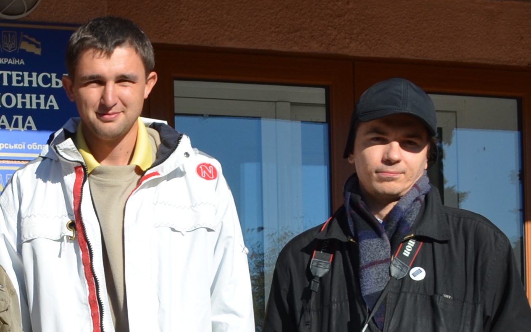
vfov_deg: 10.5
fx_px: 1722
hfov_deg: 16.2
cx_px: -228
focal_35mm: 119
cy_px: 551
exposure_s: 1/320
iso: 100
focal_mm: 20
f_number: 9
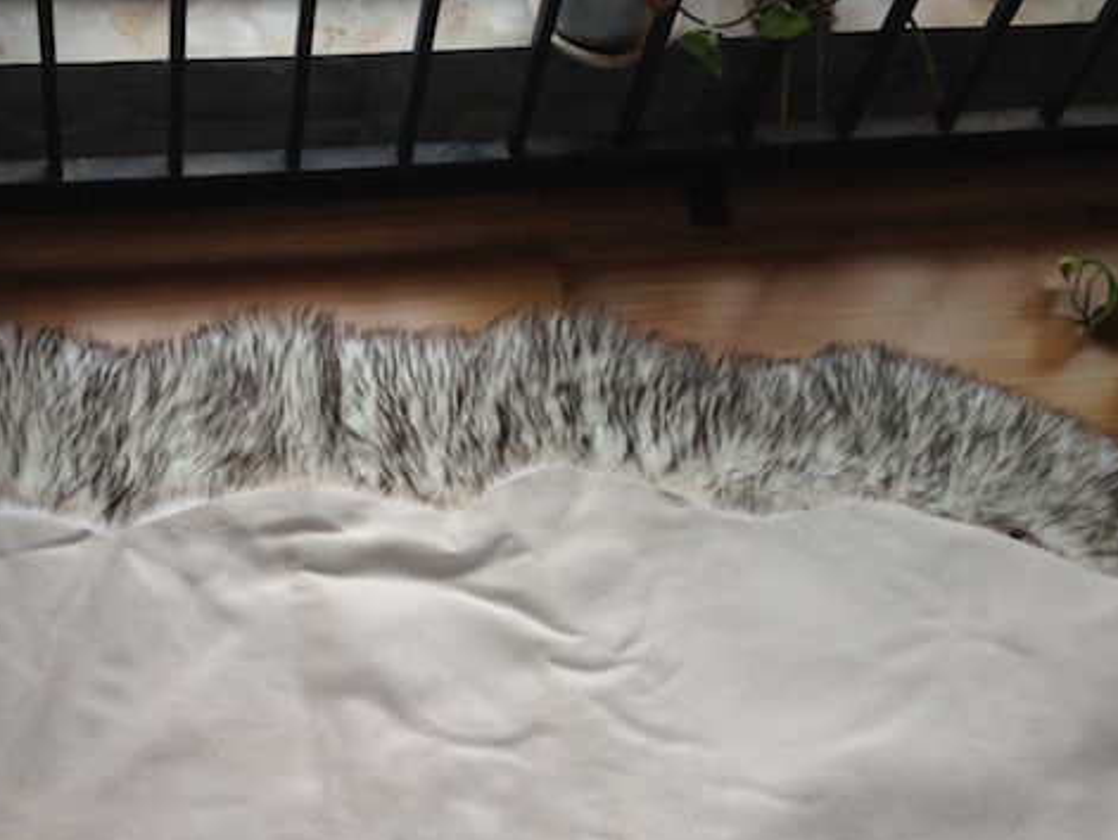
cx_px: 304
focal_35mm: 56
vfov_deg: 25.9
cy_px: 615
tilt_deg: -63.5
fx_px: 1810
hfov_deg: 33.7
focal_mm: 4.12
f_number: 2.4
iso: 50
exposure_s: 1/60
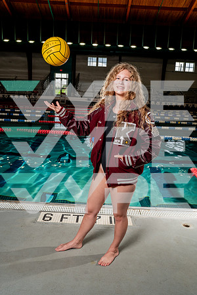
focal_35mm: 30
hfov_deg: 43.6
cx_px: 98
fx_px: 246
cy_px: 148
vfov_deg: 61.9
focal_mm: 30
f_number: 7.1
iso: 400
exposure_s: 1/250
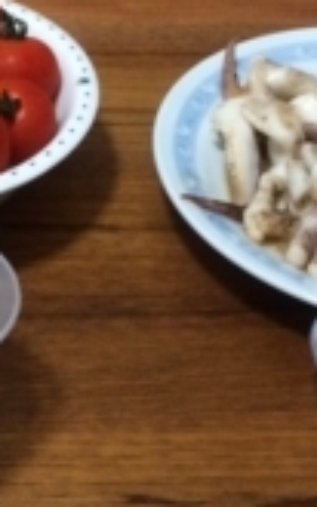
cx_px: 68
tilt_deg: -43.1
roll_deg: -5.1
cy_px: 341
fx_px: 1162
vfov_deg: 24.5
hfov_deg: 15.4
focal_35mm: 84
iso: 250
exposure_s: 1/30
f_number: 2.2
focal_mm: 4.15
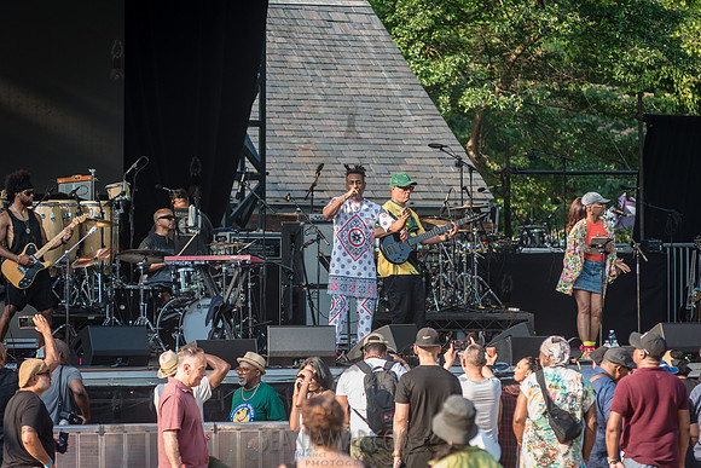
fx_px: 3904
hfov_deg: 10.3
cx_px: 350
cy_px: 234
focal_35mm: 200
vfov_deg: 6.9
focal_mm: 200
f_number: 4.5
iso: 400
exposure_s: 1/500
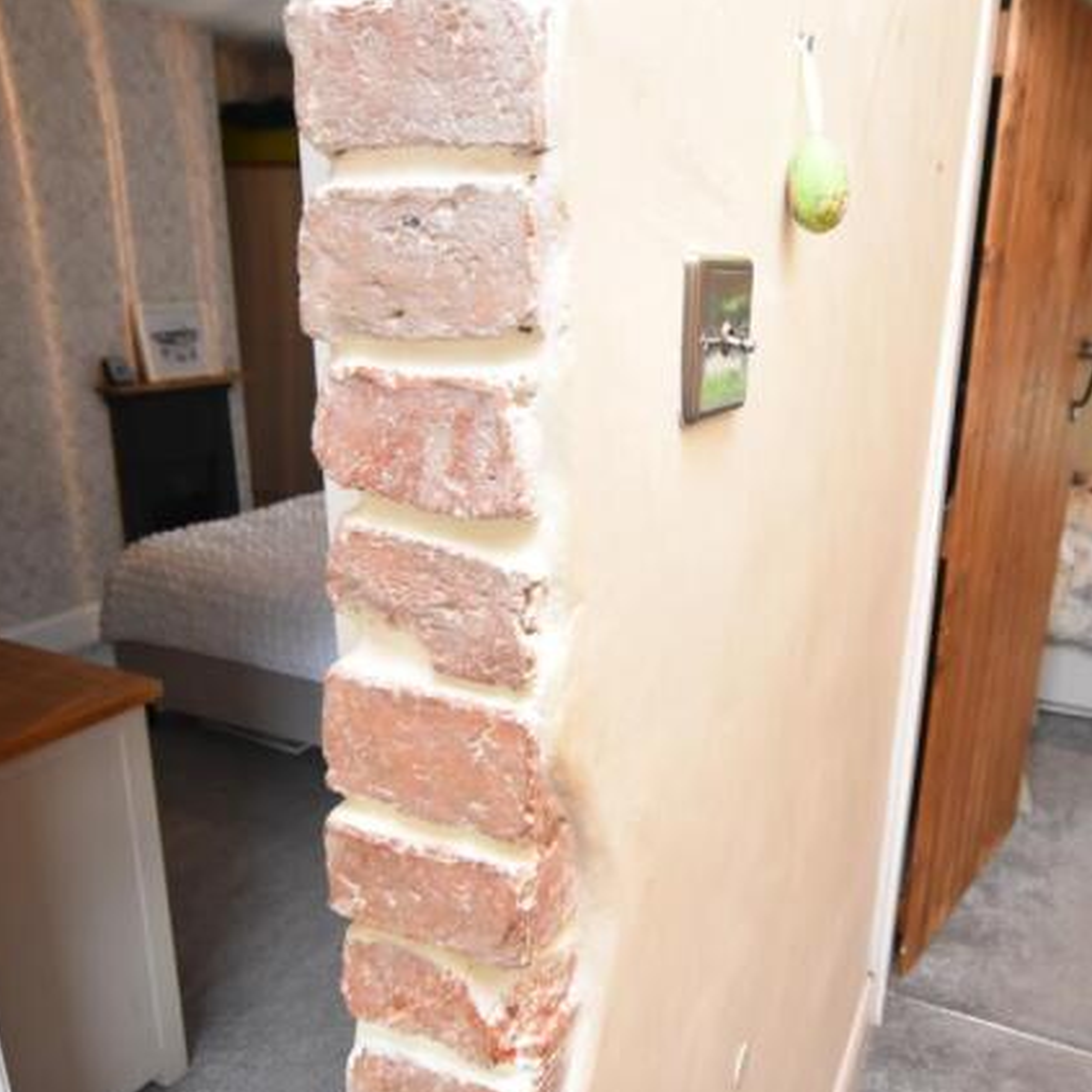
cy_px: 559
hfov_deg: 61.0
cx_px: 660
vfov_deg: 61.6
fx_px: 916
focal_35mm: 26
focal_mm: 13
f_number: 4
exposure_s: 1/125
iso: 1250
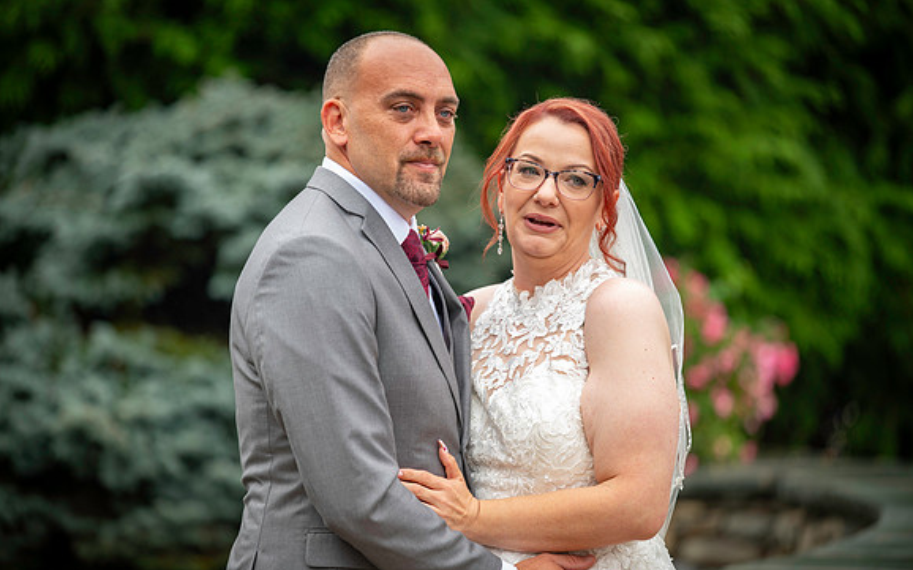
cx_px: 456
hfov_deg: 11.7
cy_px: 303
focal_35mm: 179
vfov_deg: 7.3
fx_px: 4453
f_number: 2.8
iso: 100
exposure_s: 1/125
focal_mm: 175
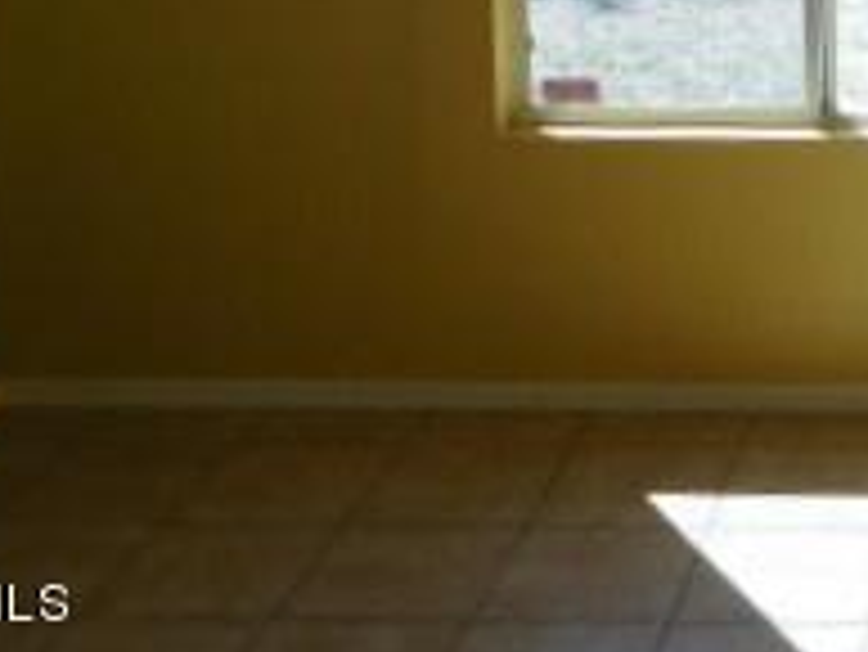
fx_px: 2083
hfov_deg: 21.6
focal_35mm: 83
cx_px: 1088
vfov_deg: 16.0
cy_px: -387
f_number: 3.4
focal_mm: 4.5
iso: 125
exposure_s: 1/400
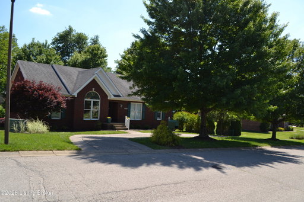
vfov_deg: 47.9
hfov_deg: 67.4
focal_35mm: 27
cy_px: 101
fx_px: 228
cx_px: 152
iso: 100
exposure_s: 1/200
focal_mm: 18
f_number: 6.3
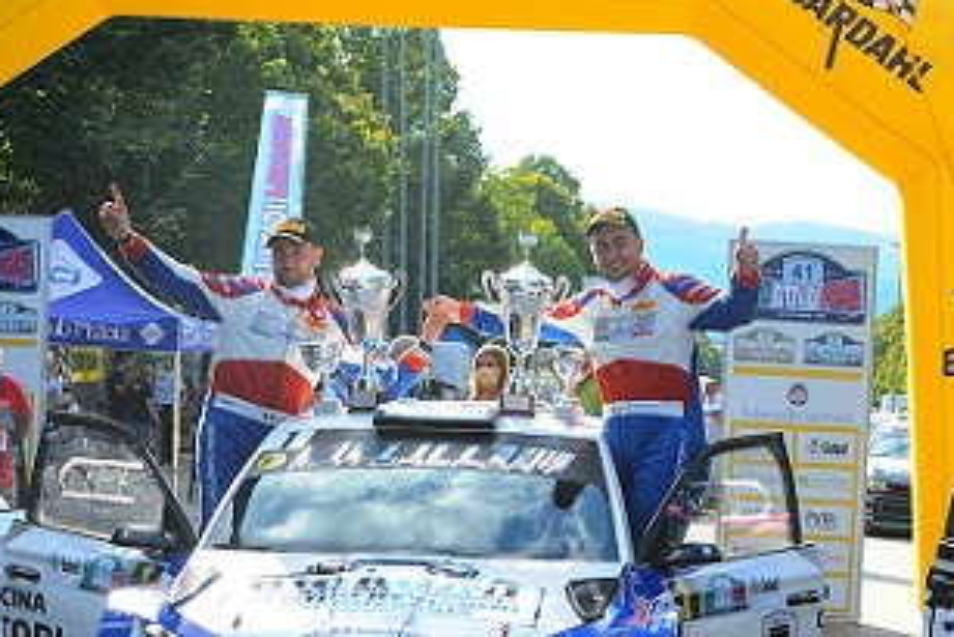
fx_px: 3049
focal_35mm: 115
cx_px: 398
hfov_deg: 17.8
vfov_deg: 11.9
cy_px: 388
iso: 800
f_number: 5
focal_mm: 70
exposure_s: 1/800
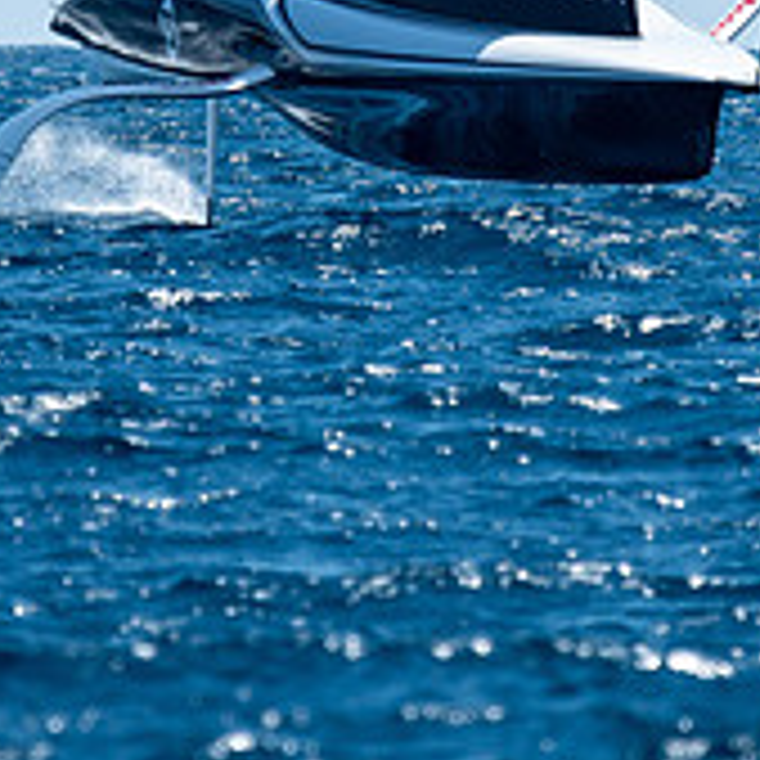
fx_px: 38004
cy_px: -90
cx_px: 427
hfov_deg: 1.1
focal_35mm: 1530
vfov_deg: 1.1
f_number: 4
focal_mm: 300
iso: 200
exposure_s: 1/3200
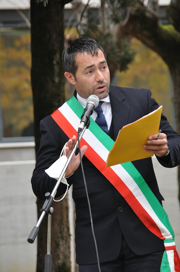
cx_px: 90
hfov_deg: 4.6
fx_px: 2258
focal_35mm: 300
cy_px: 136
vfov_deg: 6.9
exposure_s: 1/200
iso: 800
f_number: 9
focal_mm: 200
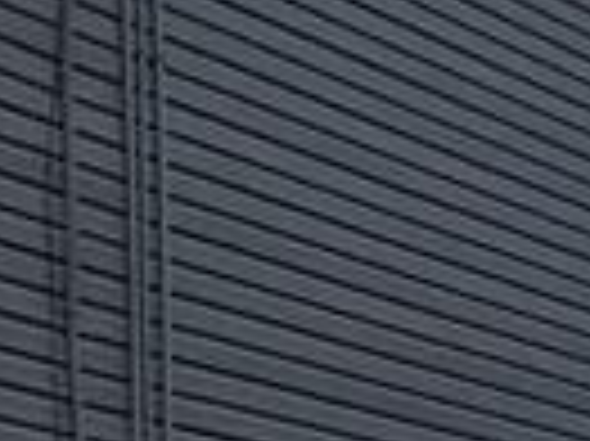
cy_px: 446
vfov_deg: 10.3
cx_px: -297
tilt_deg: +11.0
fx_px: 2418
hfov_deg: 13.1
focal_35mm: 142
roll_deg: +0.6
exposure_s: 1/30
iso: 200
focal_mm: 4.15
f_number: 2.2
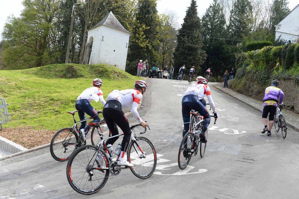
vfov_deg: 35.0
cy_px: 100
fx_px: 315
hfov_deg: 50.7
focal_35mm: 38
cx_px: 150
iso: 400
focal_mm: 38
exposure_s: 1/1000
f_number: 5
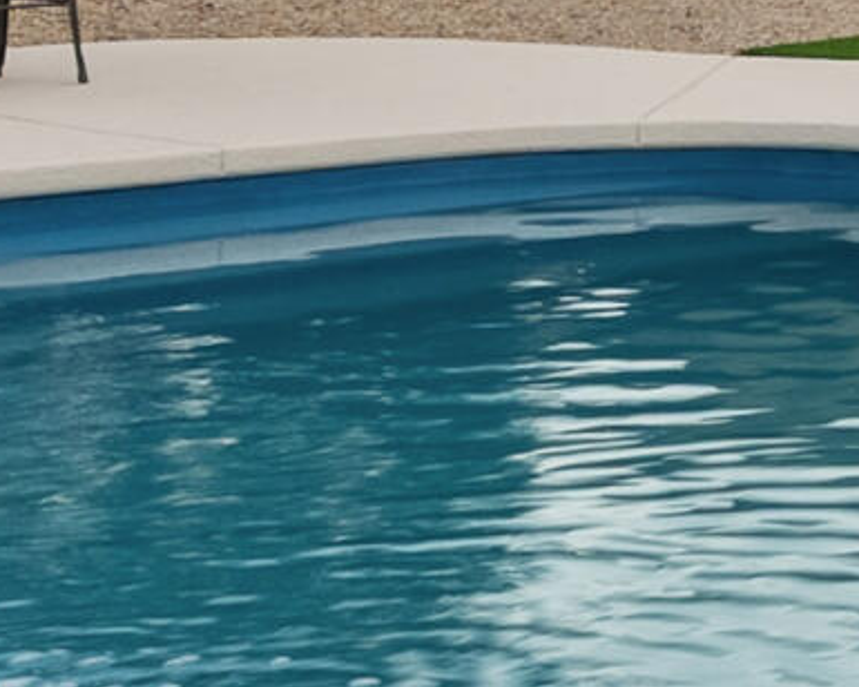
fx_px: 2975
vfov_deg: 12.6
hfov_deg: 11.9
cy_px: -309
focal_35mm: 117
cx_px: 2300
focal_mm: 16
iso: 125
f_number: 8
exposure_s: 1/2
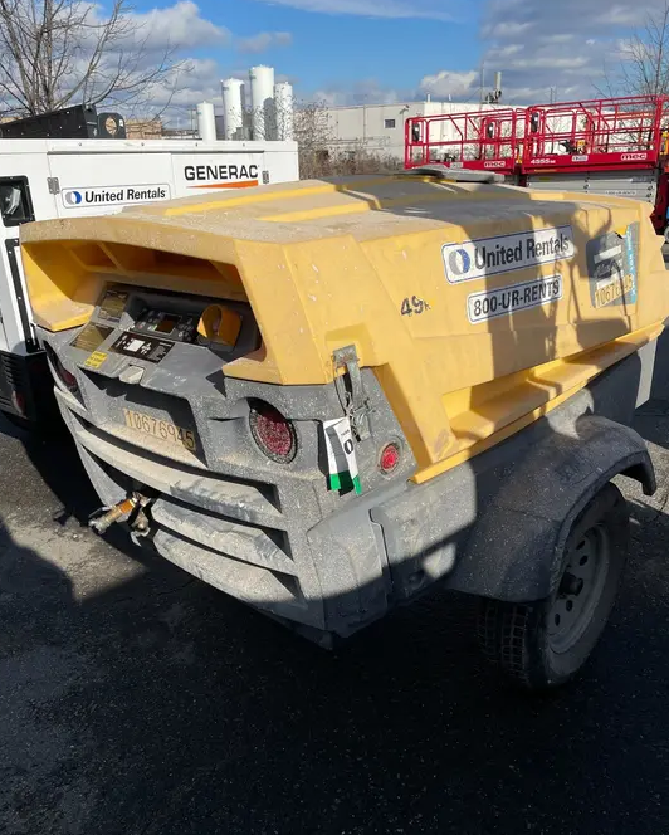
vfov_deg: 62.1
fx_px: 692
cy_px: 455
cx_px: 327
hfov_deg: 51.6
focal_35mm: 28
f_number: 1.6
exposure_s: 1/6897
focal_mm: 4.2
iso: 50
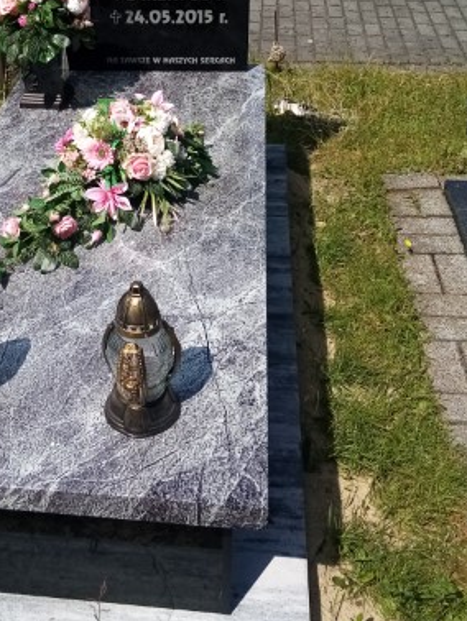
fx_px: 791
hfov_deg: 32.4
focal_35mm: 44
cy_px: 191
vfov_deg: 42.2
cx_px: 125
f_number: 1.8
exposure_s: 1/2179
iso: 107
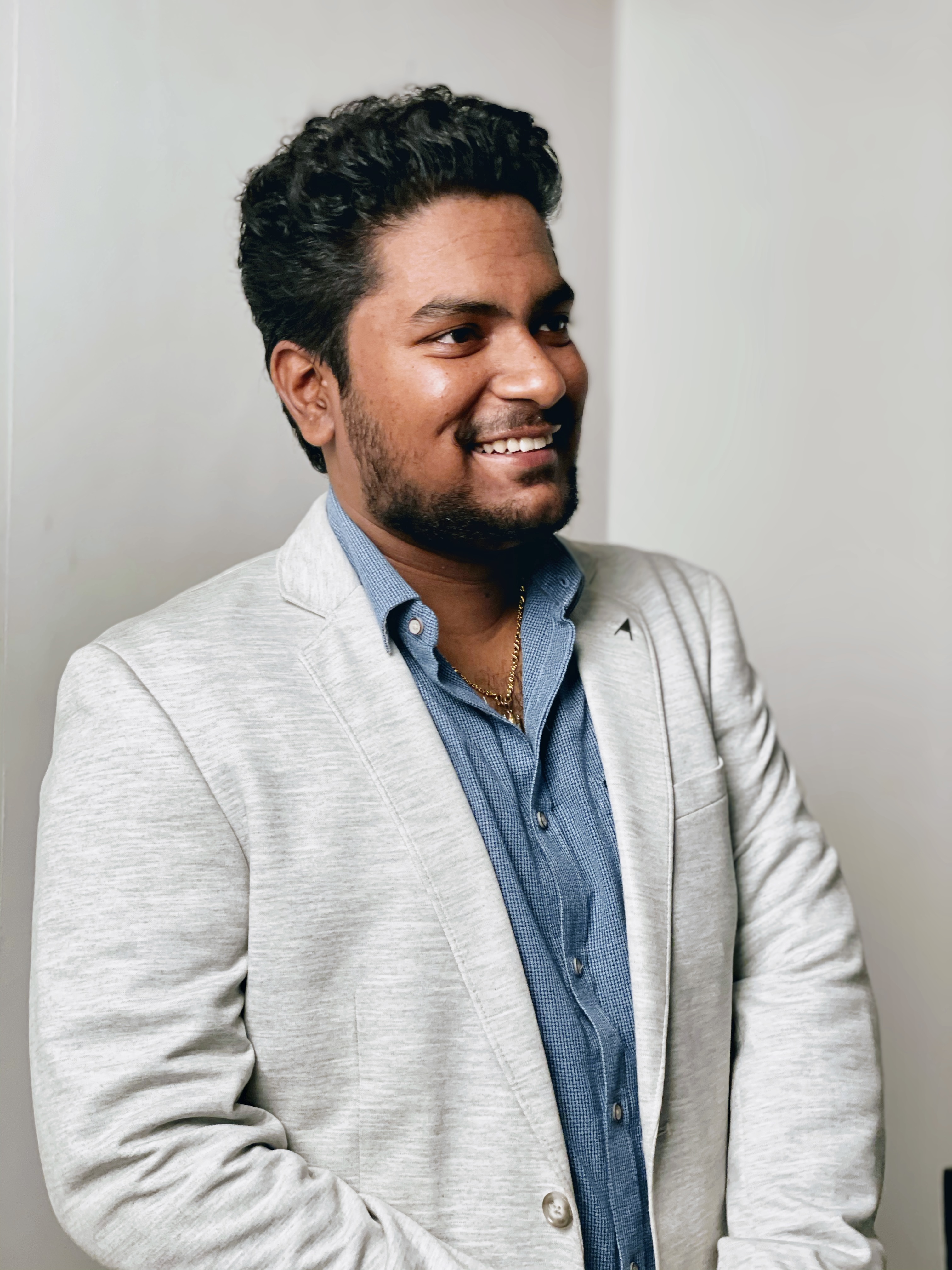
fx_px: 1907
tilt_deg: +1.6
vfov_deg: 36.8
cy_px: 635
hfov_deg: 28.0
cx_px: 476
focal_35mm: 52
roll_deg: -0.3
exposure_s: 1/33
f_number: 2
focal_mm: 6
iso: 250
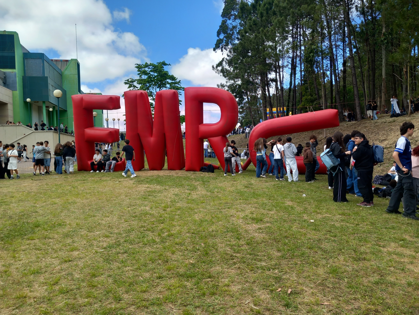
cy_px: 158
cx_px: 210
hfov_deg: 65.3
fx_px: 327
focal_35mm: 27
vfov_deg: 51.4
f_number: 1.8
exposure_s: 1/299
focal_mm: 4
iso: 20
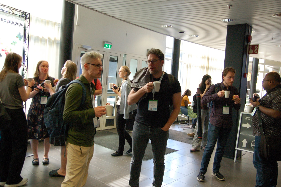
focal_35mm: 30
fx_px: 234
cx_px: 140
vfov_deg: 43.5
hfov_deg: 62.0
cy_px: 94
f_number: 3.5
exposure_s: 1/125
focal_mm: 20
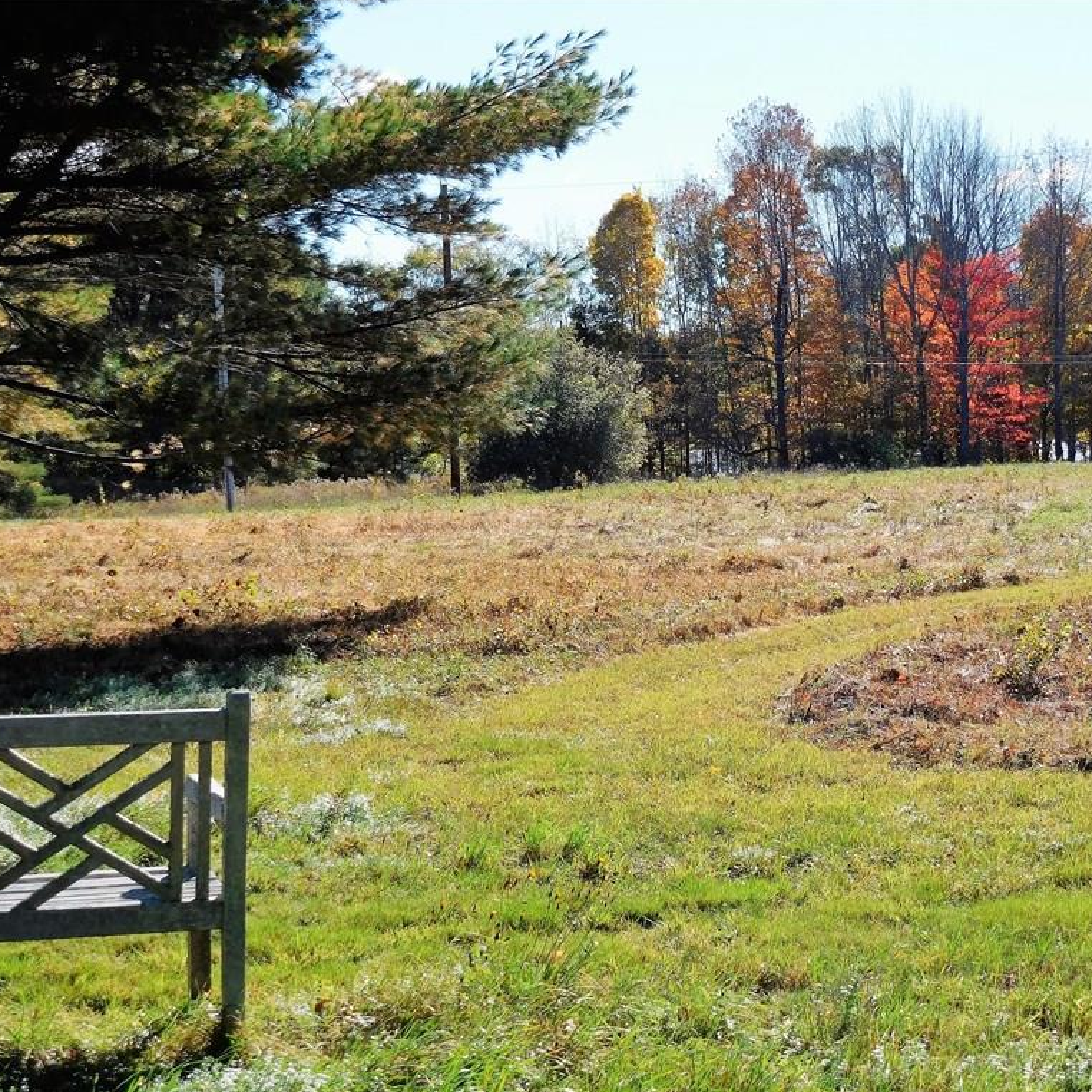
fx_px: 2962
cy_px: 544
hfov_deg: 20.9
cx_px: 641
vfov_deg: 20.9
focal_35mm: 83
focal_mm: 12.5
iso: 125
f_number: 4.5
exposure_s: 1/640
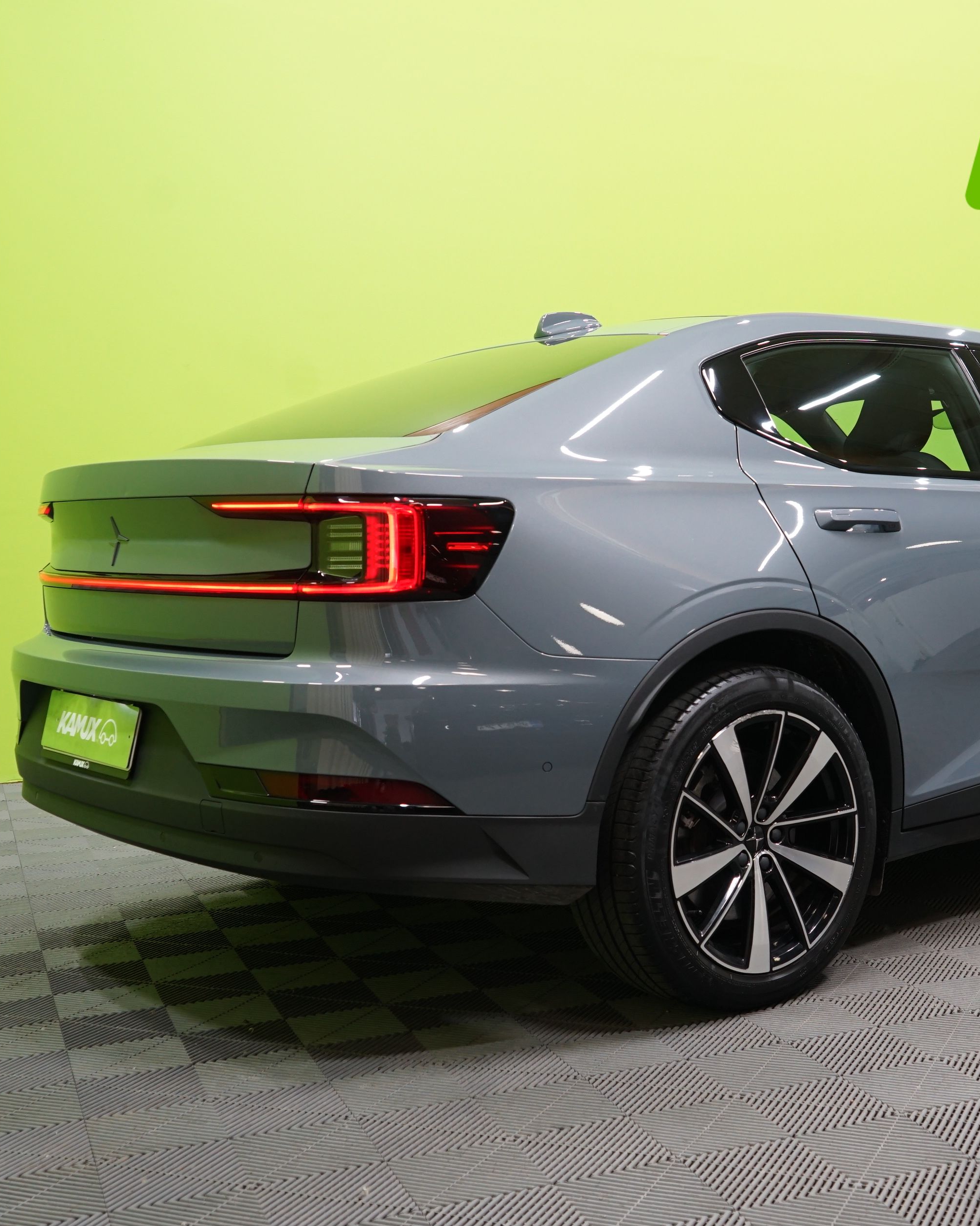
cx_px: 725
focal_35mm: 44
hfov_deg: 33.5
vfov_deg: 42.0
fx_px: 1595
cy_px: 622
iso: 800
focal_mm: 30
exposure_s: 1/60
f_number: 4.5
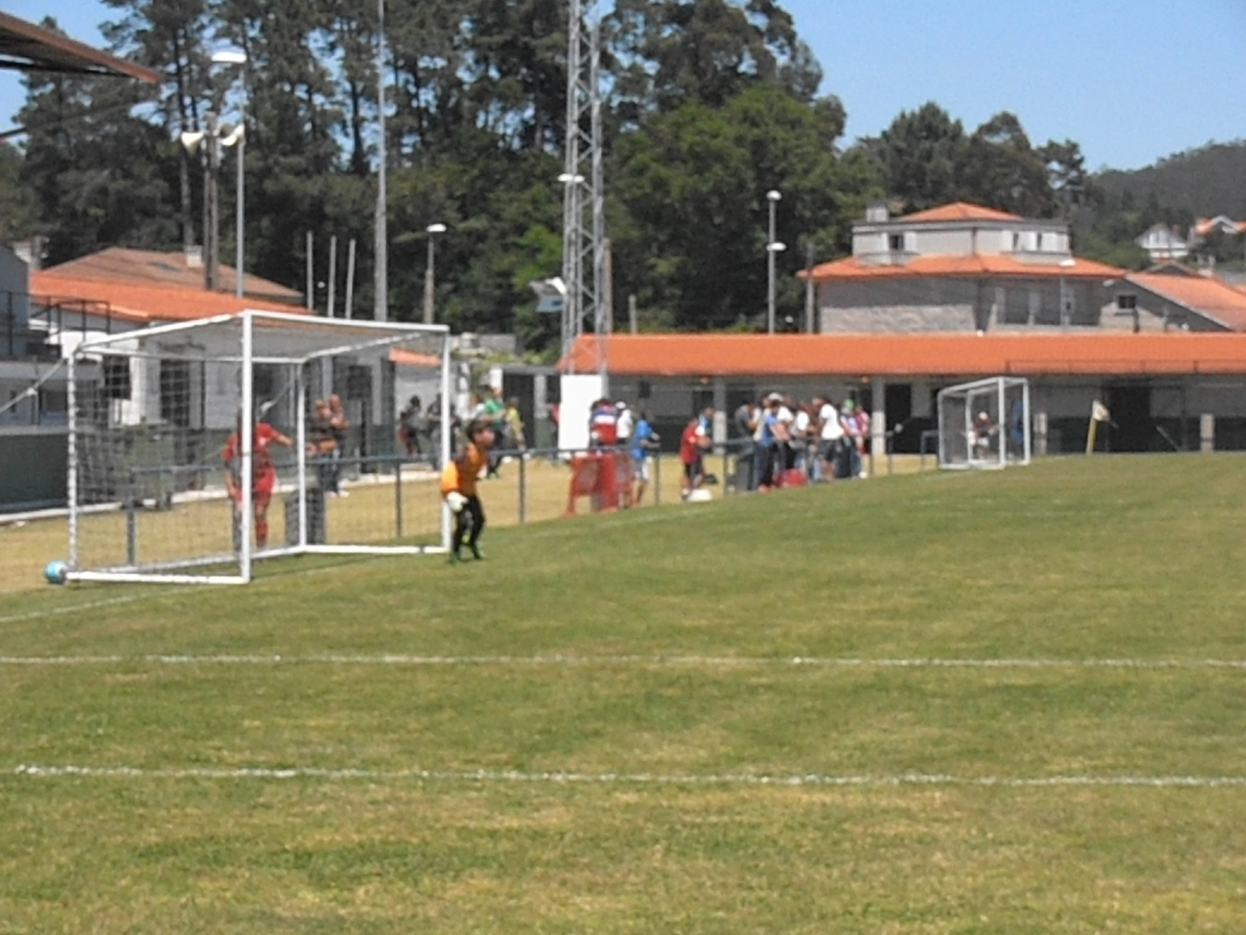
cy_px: 468
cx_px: 623
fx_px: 3995
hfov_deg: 17.7
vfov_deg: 13.3
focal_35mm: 111
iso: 400
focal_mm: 19.64
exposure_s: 1/400
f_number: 14
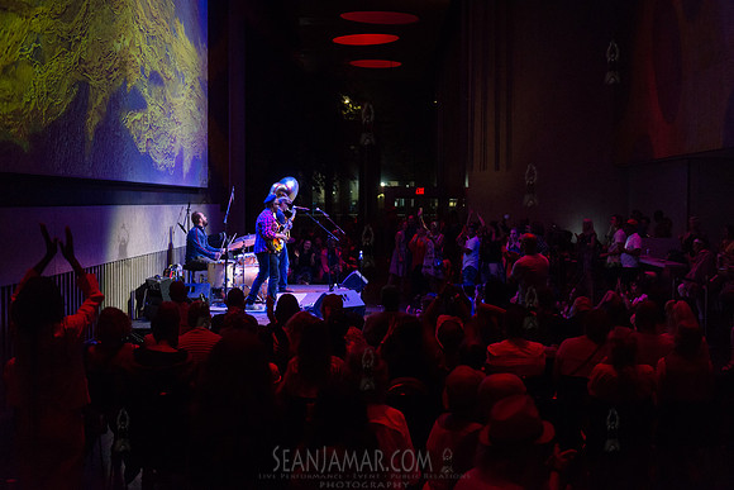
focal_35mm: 50
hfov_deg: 39.6
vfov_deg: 27.0
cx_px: 367
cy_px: 245
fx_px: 1020
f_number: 2.8
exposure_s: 1/500
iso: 3200
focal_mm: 50
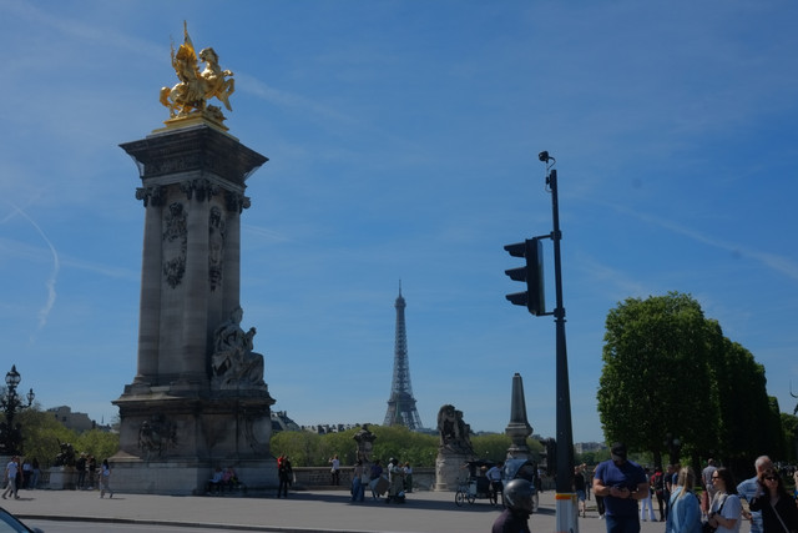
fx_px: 909
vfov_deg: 32.6
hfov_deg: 47.4
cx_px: 399
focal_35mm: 41
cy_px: 266
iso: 200
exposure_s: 1/350
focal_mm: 27
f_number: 14
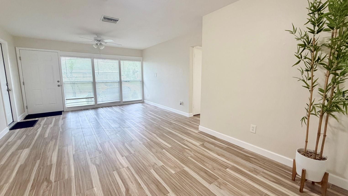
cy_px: 96
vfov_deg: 67.1
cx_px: 175
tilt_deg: -7.4
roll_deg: +0.3
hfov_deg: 99.4
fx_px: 148
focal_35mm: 16
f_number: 2.2
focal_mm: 2.22
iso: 320
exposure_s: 1/120
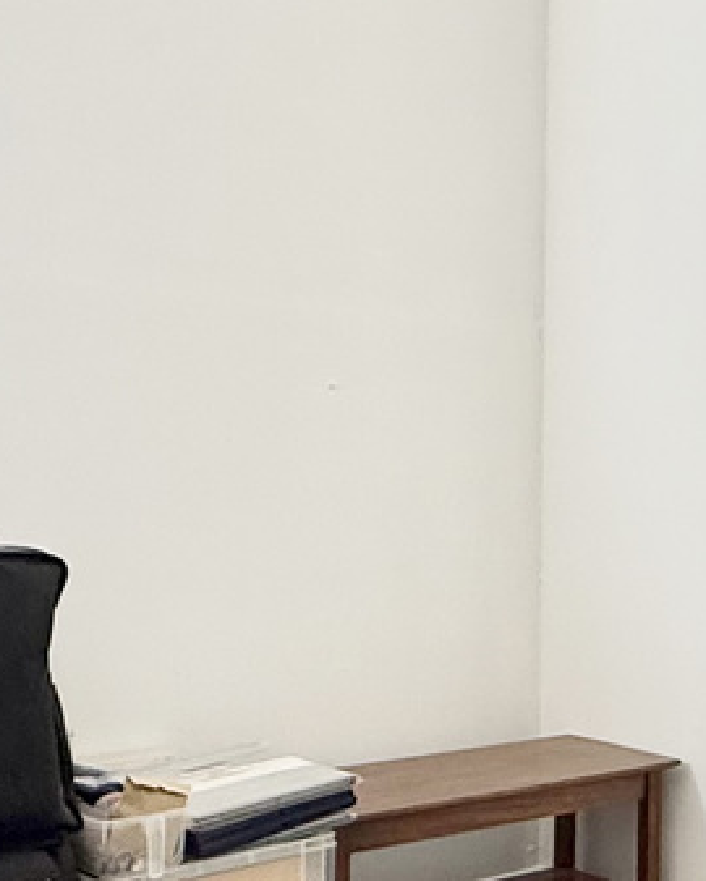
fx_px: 1409
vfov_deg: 34.6
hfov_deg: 27.1
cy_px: 515
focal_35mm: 54
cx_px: 639
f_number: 2.2
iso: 200
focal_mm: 2.22
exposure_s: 1/99
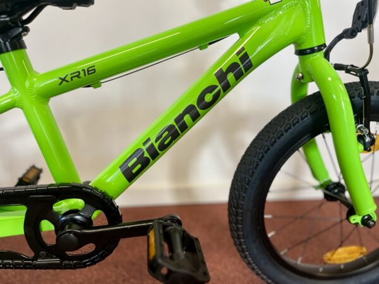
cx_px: 190
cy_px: 142
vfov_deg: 53.1
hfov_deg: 67.3
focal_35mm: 26
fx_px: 285
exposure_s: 1/100
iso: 125
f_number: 1.6
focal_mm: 5.1
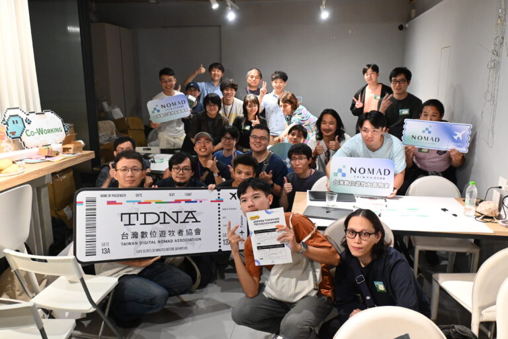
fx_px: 423
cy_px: 170
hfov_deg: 61.9
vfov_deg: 43.6
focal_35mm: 30
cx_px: 254
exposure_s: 1/125
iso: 3200
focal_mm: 20
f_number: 3.8
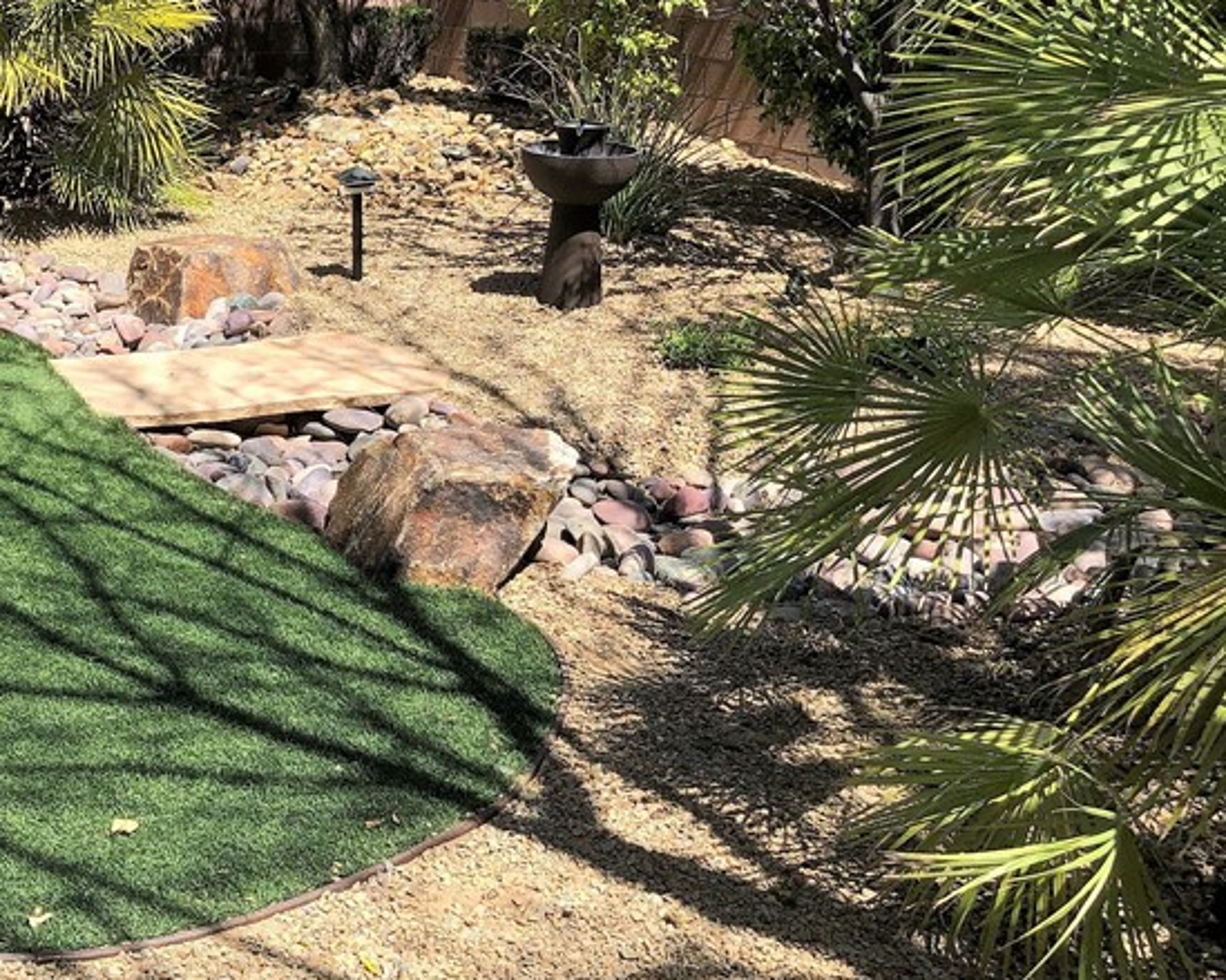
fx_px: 1850
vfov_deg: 29.3
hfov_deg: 34.6
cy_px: 257
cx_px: 123
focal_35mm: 51
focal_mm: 3.99
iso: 20
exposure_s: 1/1200
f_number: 1.8
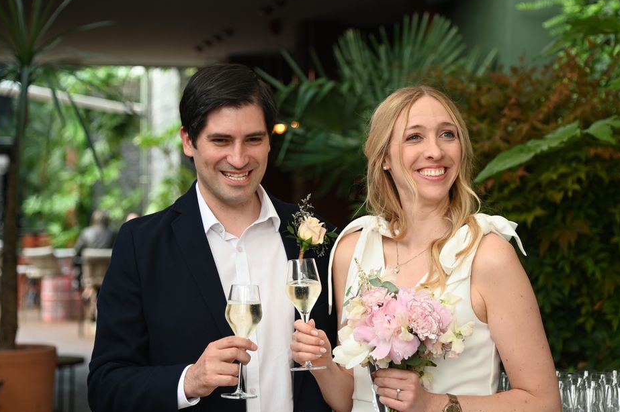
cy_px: 169
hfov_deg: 19.7
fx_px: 1790
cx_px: 326
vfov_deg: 13.1
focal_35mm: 104
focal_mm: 75
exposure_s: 1/200
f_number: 4
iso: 400
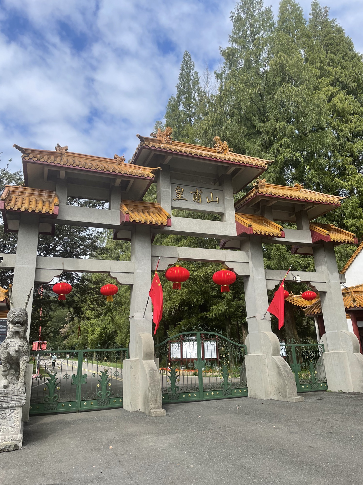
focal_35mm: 26
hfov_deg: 53.1
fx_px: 364
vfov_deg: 67.3
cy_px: 242
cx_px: 182
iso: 32
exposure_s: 1/2506
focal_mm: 4.2
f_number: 1.6
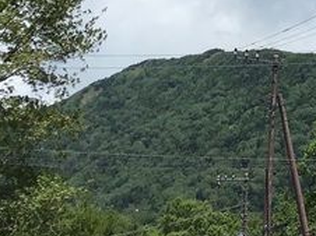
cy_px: -68
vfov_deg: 12.8
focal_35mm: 112
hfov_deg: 16.9
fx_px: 1021
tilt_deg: +23.9
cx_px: 364
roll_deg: -2.6
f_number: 2.4
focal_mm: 3.3
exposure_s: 1/2203
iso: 25
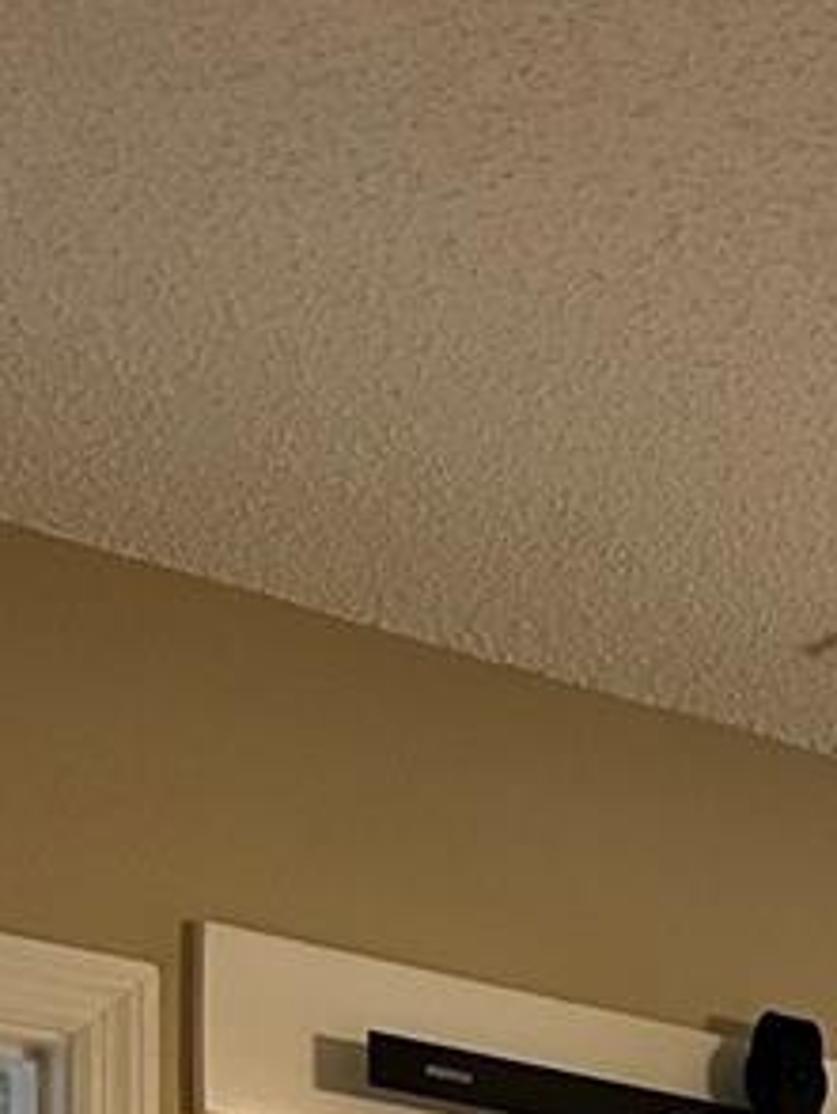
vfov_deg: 15.1
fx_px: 3412
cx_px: 1333
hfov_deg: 13.1
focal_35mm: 106
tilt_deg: -3.9
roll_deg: -3.0
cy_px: 2209
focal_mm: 5.1
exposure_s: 1/60
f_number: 1.6
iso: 200
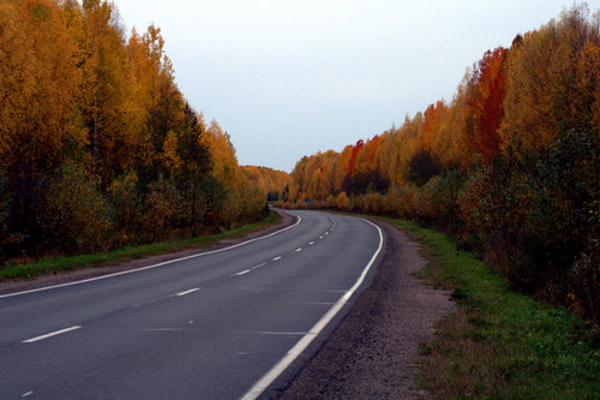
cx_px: 300
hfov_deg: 19.5
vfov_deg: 13.0
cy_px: 200
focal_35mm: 105
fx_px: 1749
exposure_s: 1/80
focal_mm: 70
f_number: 8
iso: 640
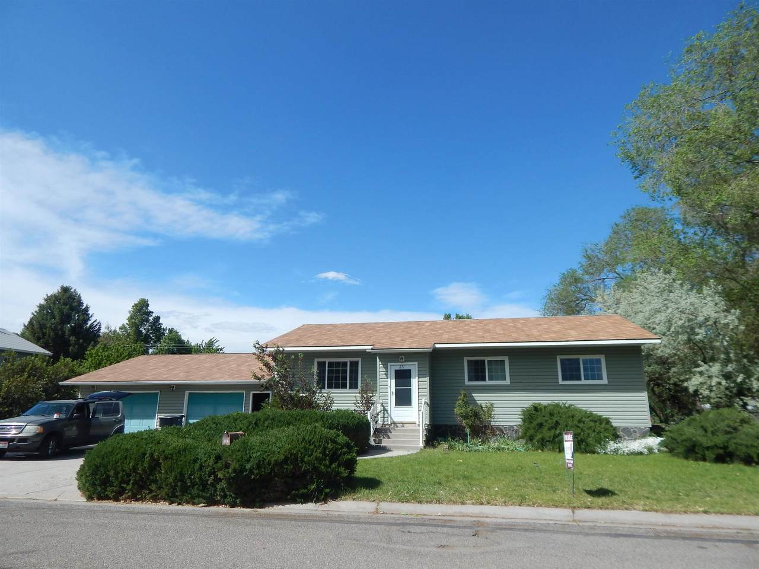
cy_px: 284
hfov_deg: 76.4
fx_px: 482
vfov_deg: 61.1
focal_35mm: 22
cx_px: 380
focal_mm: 4
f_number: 6
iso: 125
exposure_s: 1/500
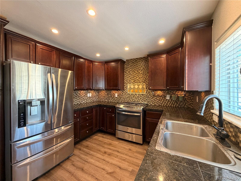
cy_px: 90
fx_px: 97
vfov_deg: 85.7
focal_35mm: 14
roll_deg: +0.3
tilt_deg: -0.2
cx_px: 120
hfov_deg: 102.1
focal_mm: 2.22
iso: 320
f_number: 2.2
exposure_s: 1/60
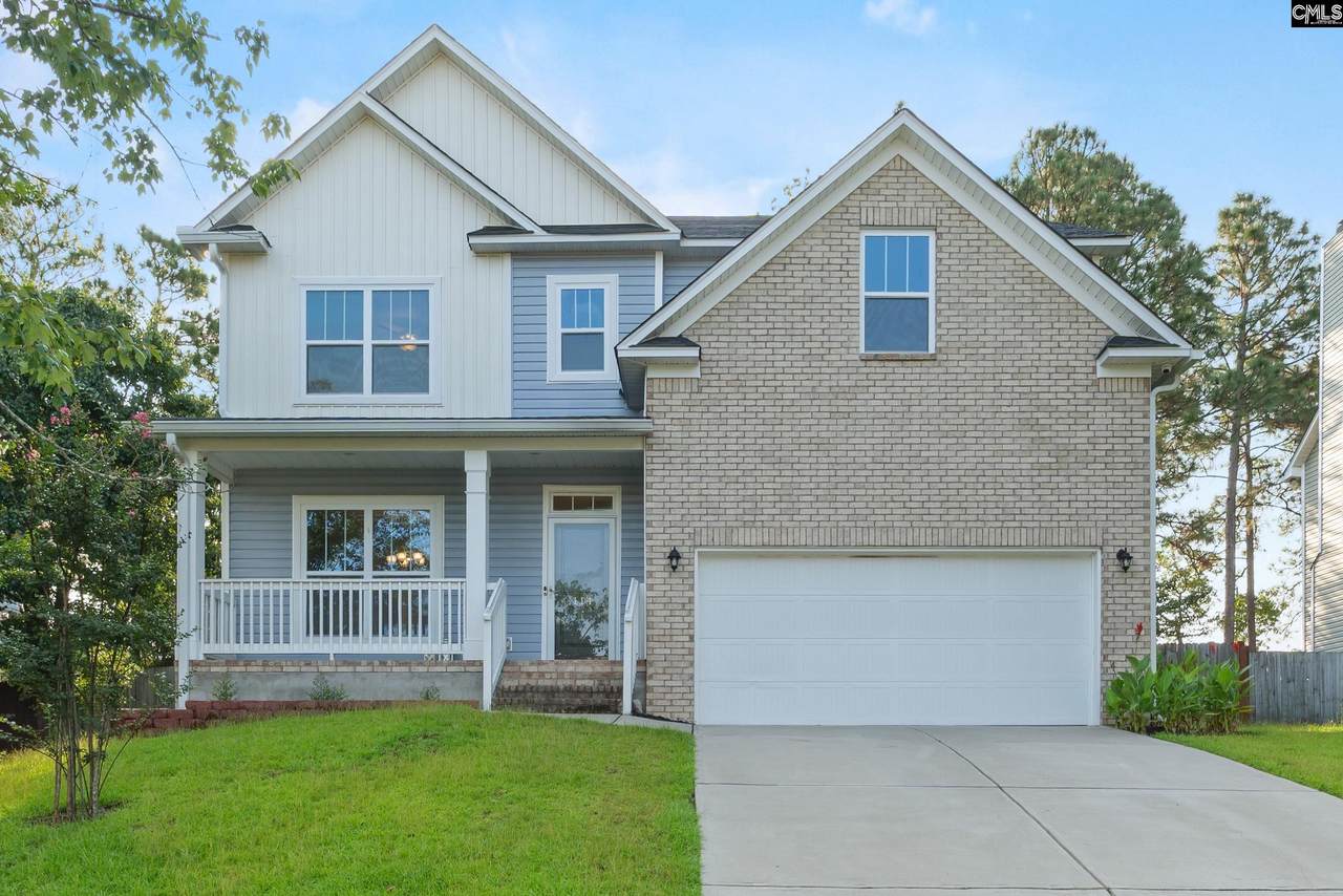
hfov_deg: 95.0
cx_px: 672
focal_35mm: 16
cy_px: 448
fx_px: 616
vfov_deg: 72.1
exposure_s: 1/100
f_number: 6.3
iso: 200
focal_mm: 11
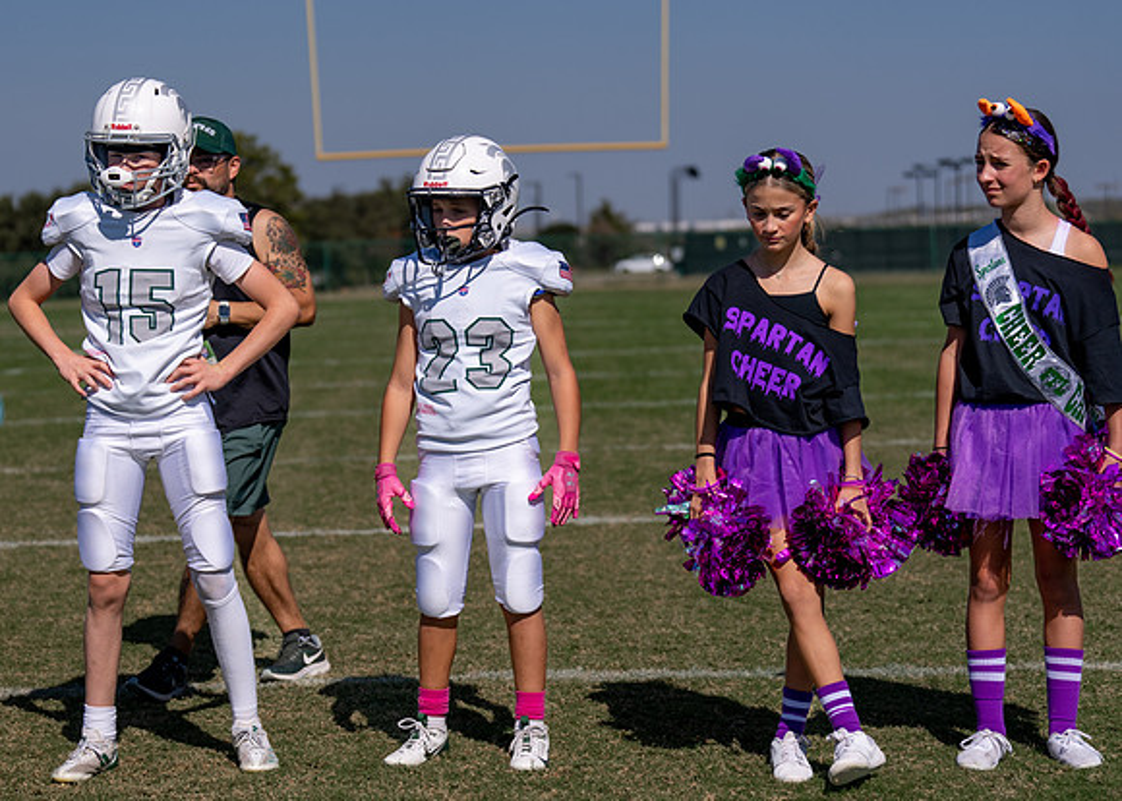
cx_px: 434
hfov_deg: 21.5
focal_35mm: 93
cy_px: 466
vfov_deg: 15.4
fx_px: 2951
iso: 100
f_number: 2.8
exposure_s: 1/4000
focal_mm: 70
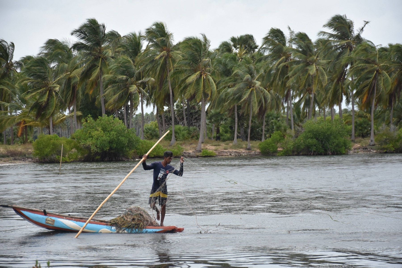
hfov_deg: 15.2
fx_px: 1507
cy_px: 134
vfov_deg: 10.2
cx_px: 201
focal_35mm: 135
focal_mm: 90
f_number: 5.3
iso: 640
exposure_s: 1/2500
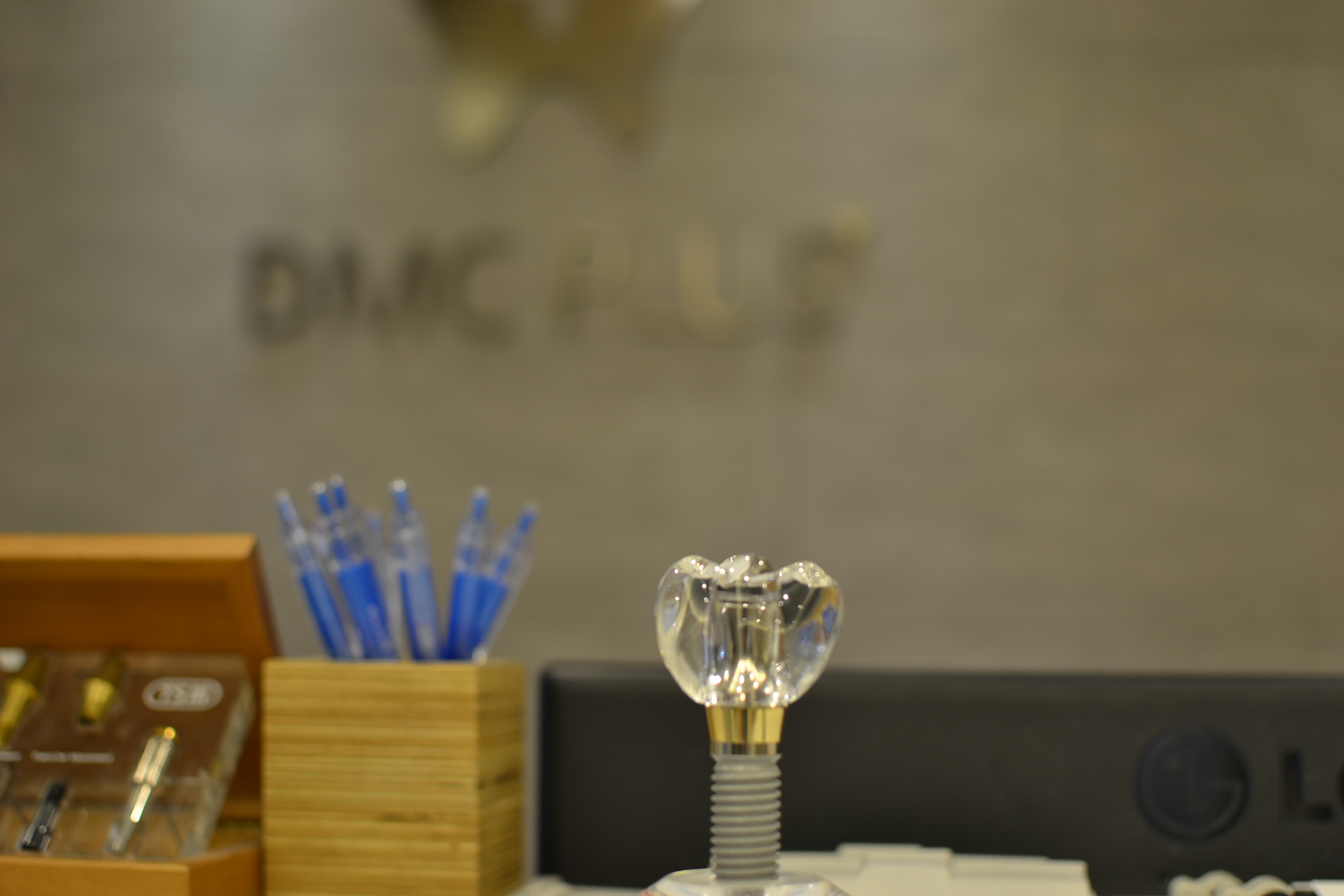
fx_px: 1960
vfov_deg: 25.8
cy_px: 448
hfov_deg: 37.9
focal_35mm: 52
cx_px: 672
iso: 100
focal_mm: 35
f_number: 2.5
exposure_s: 1/25
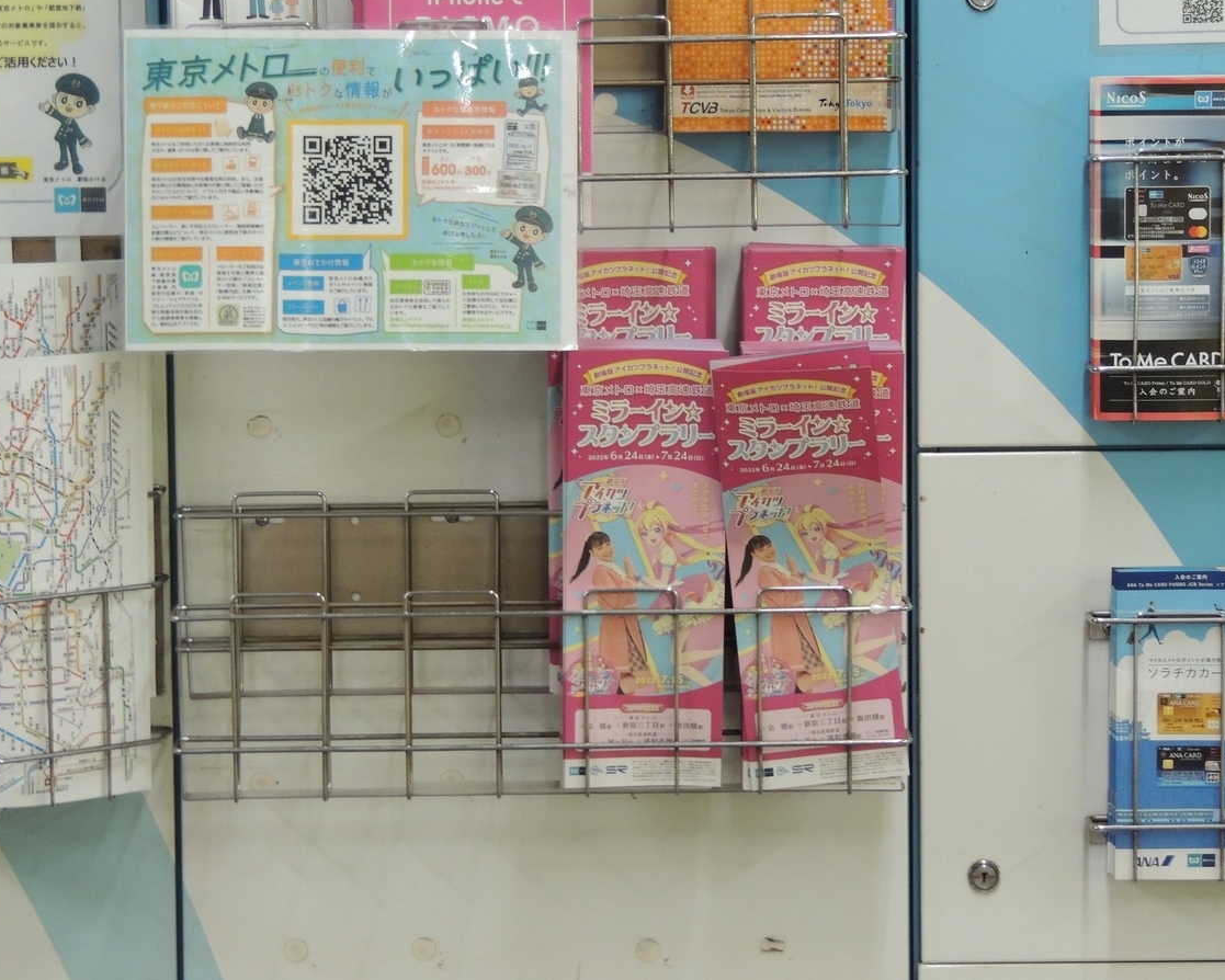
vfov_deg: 10.2
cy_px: 489
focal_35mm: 152
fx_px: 5512
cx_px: 606
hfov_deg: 12.7
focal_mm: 25.8
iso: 640
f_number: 4.4
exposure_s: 1/30
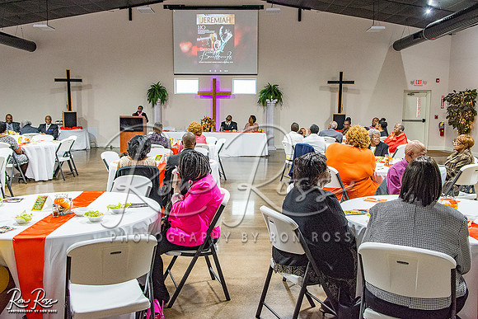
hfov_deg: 55.1
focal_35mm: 34
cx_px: 239
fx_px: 458
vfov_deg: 38.4
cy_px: 160
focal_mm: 23
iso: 2000
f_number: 4
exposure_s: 1/125
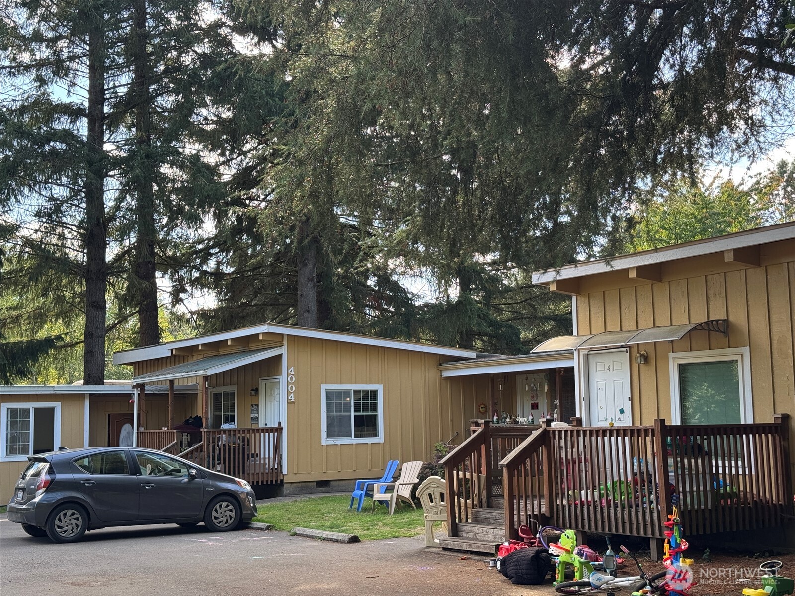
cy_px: 298
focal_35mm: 48
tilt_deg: +6.3
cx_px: 398
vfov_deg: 30.3
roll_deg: +0.5
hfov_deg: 39.7
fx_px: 1102
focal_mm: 6.76
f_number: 1.78
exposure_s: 1/289
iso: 64
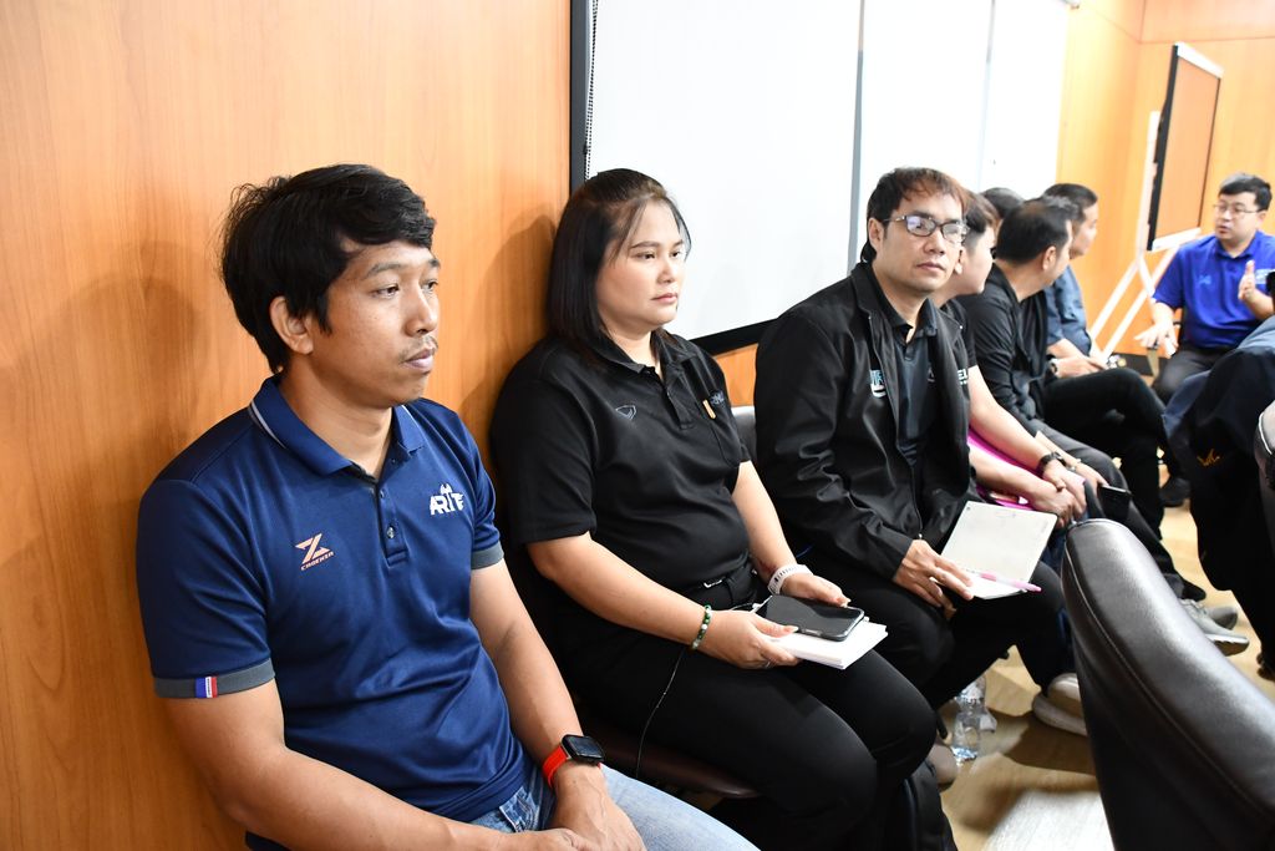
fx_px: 1098
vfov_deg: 42.3
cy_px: 426
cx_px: 638
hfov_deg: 60.3
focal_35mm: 31
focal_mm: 21
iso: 3600
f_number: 3.5
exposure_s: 1/60
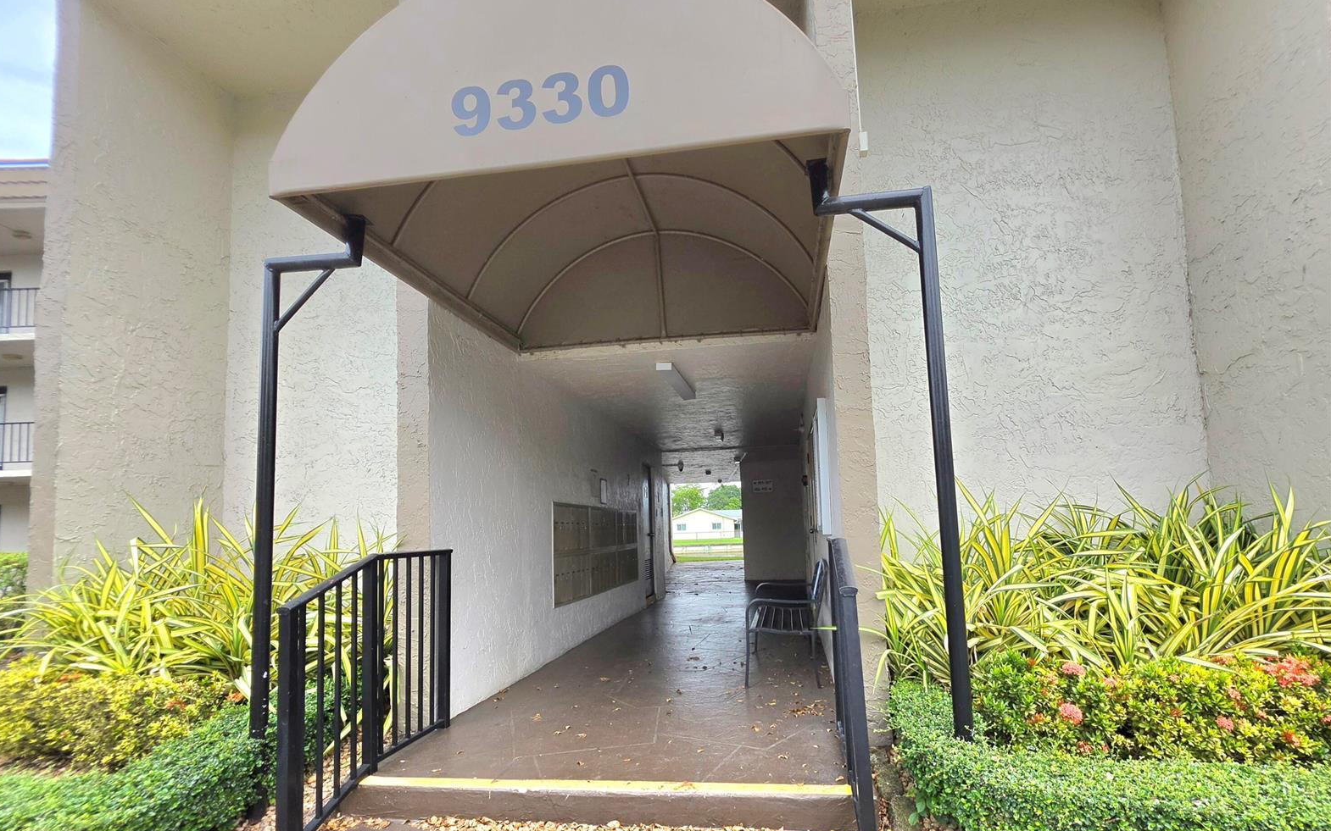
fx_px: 508
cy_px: 434
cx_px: 654
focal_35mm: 14
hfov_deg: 105.3
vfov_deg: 78.6
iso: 50
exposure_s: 1/769
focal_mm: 2.2
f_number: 1.9
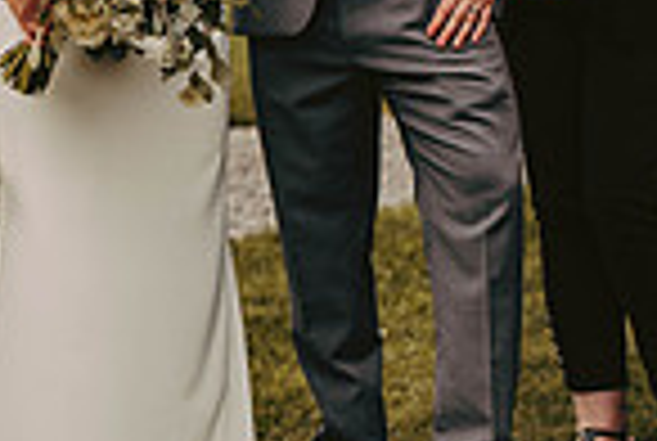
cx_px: -112
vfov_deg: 4.3
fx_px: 5797
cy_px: -97
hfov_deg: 6.4
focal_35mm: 317
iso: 200
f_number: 2.8
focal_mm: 80
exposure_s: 1/1600
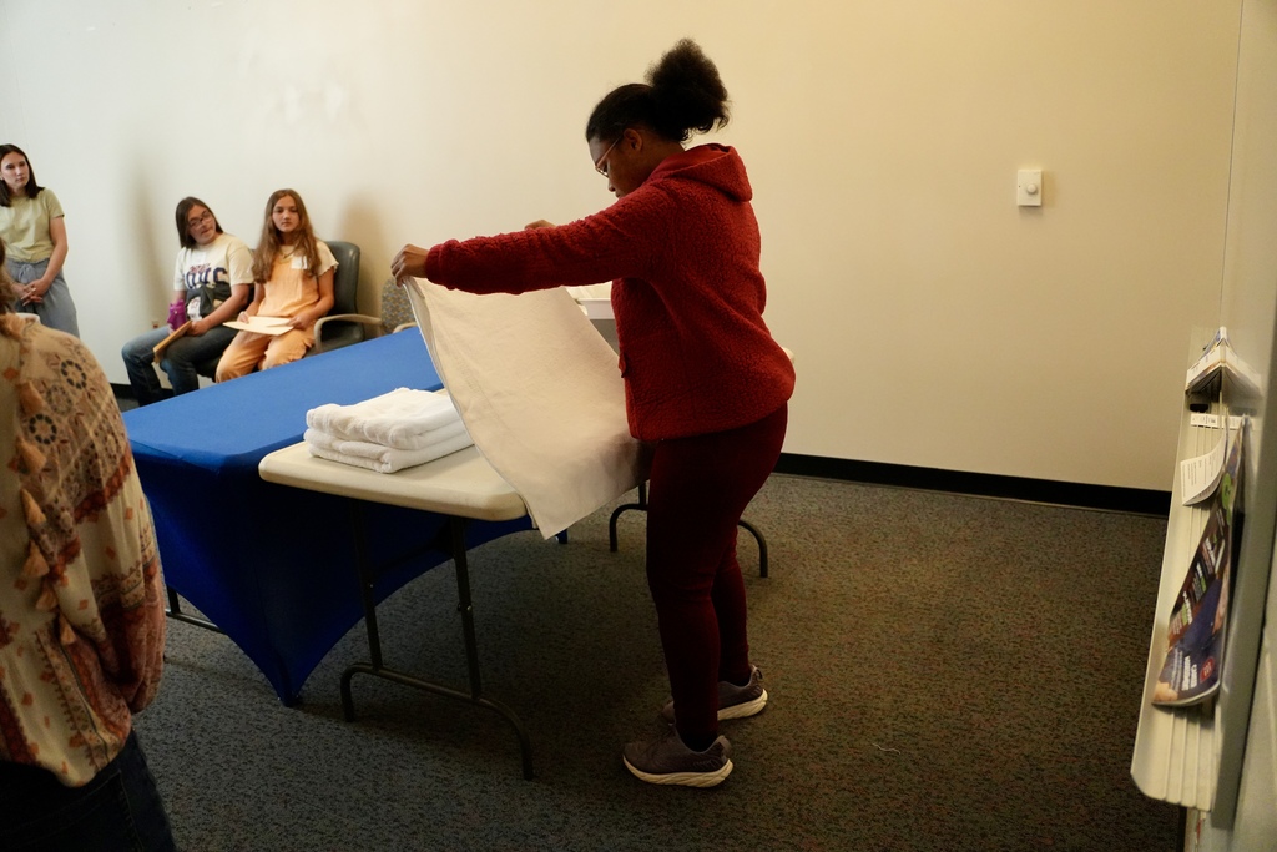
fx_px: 1048
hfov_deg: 62.7
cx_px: 638
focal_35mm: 30
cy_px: 426
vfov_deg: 44.2
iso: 4000
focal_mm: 19.7
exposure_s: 1/500
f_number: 2.8
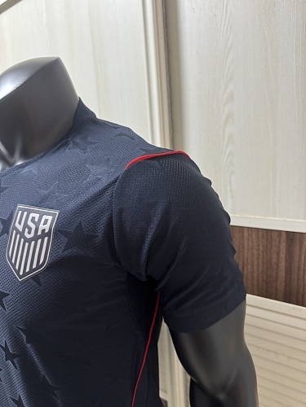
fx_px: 283
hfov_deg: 56.8
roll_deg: +4.1
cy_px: 204
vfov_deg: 71.6
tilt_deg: -10.4
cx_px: 153
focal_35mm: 24
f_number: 1.78
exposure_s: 1/60
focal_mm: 6.76
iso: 320
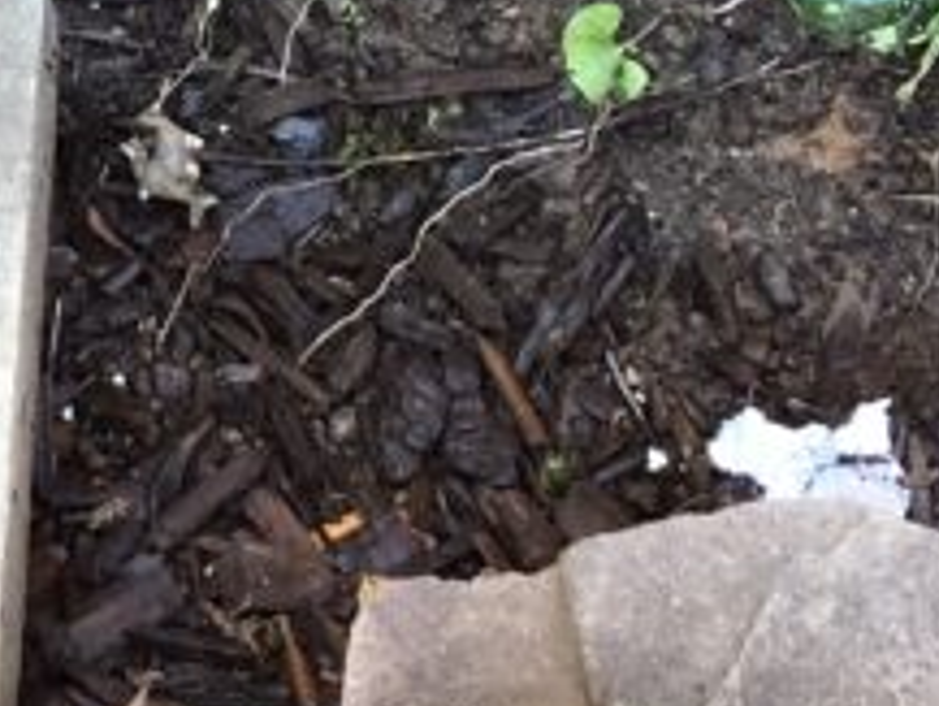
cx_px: 203
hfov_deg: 14.9
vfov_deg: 10.6
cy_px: -550
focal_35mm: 132
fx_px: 3583
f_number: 1.8
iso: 25
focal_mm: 3.99
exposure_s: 1/30
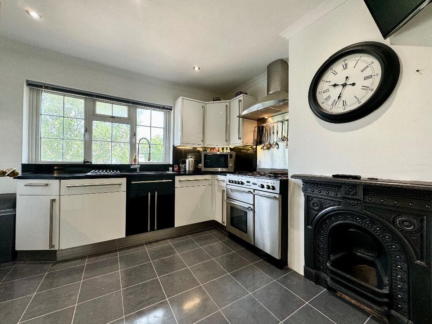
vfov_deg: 85.7
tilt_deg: +0.2
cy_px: 162
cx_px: 216
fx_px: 175
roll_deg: -0.3
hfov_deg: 102.1
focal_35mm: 14
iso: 100
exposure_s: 1/100
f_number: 2.2
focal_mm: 2.22
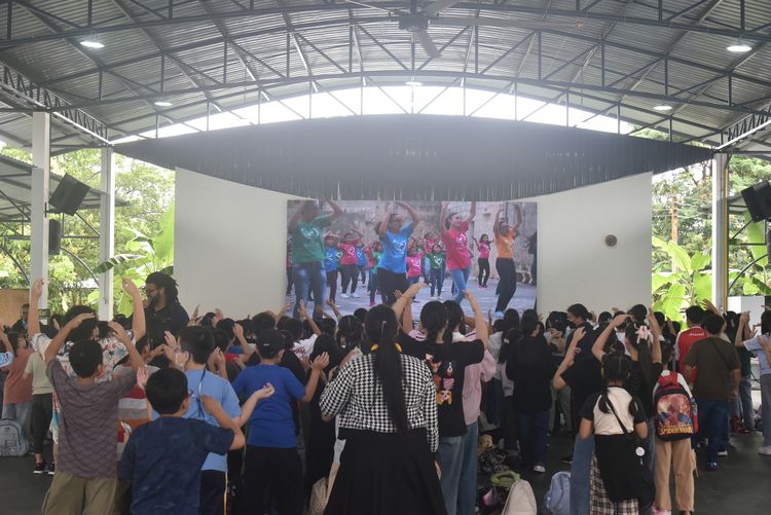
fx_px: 1071
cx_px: 386
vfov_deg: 27.0
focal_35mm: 50
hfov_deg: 39.6
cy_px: 258
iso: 2000
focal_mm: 50
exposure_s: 1/320
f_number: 4.5
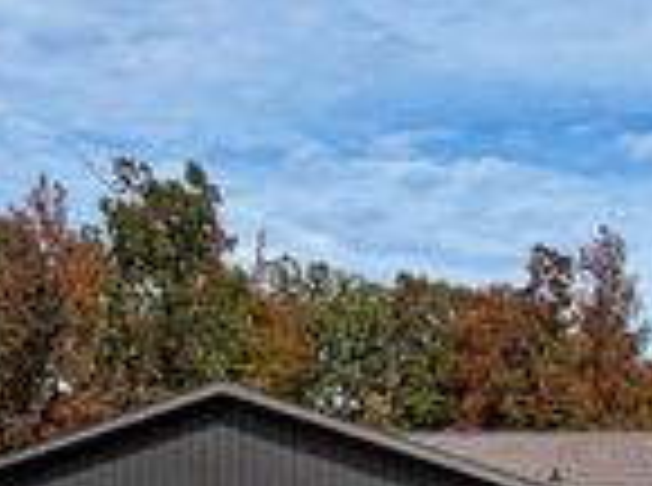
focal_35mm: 83
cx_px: 598
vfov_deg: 16.9
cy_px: 580
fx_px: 1559
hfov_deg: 23.0
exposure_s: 1/2500
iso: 110
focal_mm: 12.29
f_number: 2.8
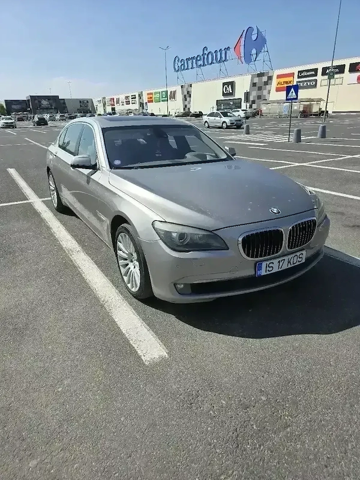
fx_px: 319
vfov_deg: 73.9
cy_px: 240
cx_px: 180
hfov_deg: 58.9
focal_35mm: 23
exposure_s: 1/10000
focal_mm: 6.3
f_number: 1.7
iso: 80
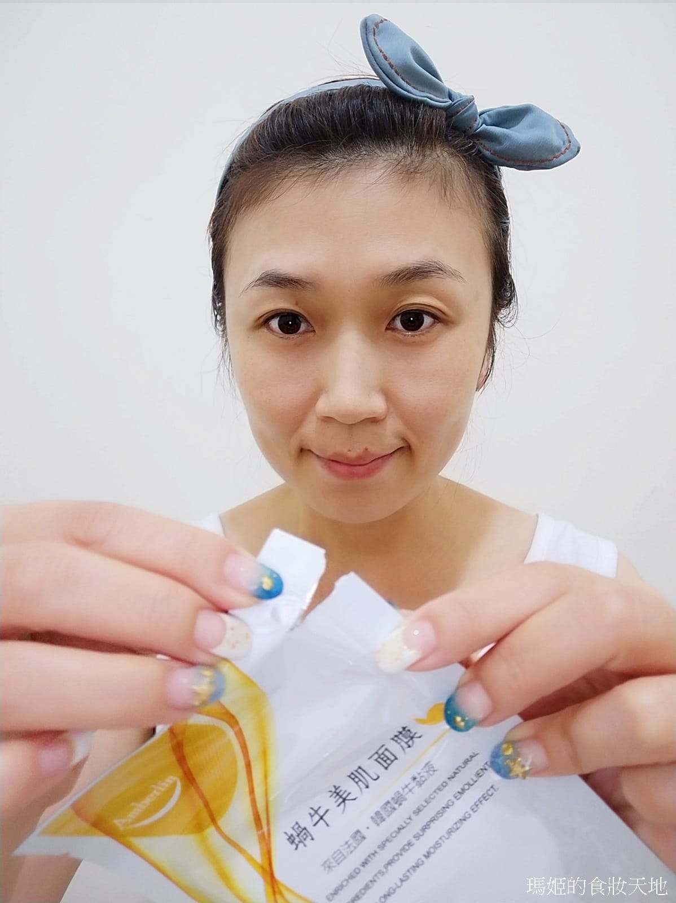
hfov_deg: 61.0
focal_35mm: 22
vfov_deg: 76.4
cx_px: 338
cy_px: 452
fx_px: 573
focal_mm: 3.86
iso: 800
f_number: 2
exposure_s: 1/24
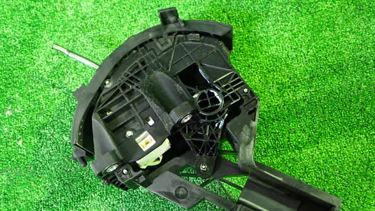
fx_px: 398
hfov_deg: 50.5
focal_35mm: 40
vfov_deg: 29.7
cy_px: 123
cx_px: 184
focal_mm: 6.37
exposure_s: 1/15
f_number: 2.5
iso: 800
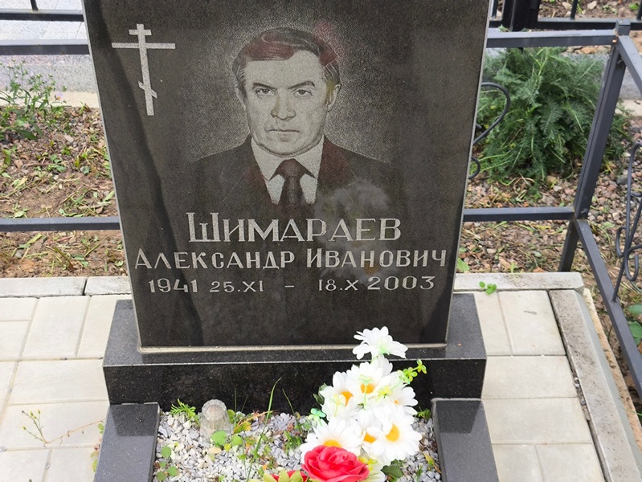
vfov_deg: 29.1
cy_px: 241
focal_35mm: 50
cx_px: 321
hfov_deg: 38.2
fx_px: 928
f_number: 1.7
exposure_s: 1/120
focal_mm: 4.71
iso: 64
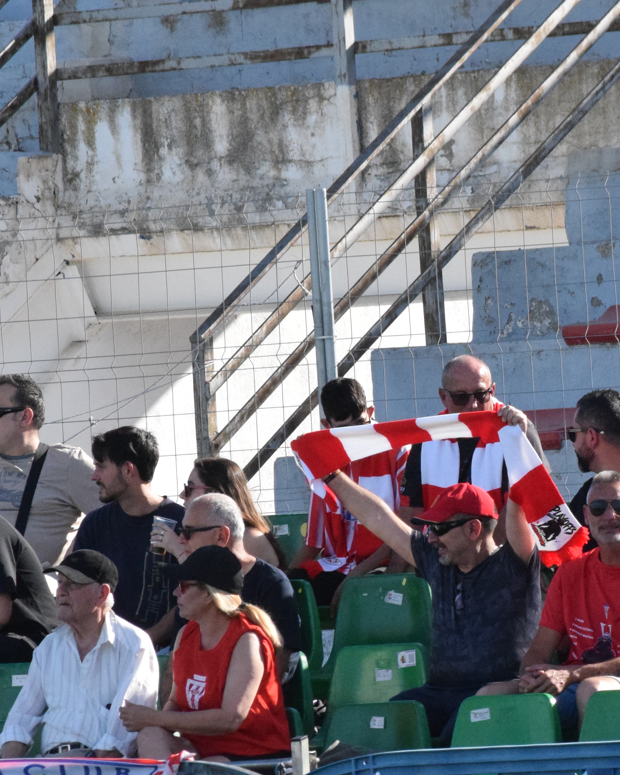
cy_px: 470
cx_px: 505
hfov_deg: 3.1
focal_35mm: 507
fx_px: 11630
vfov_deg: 3.8
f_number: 10
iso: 3200
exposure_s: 1/3200
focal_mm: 150
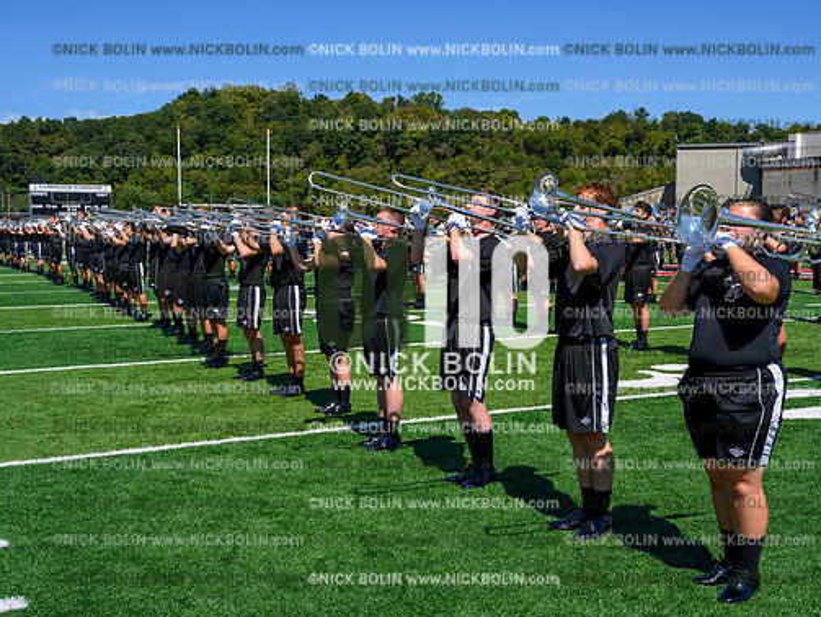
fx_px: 973
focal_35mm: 41
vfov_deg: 35.2
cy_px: 314
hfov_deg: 45.7
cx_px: 433
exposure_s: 1/640
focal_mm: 37
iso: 160
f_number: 8
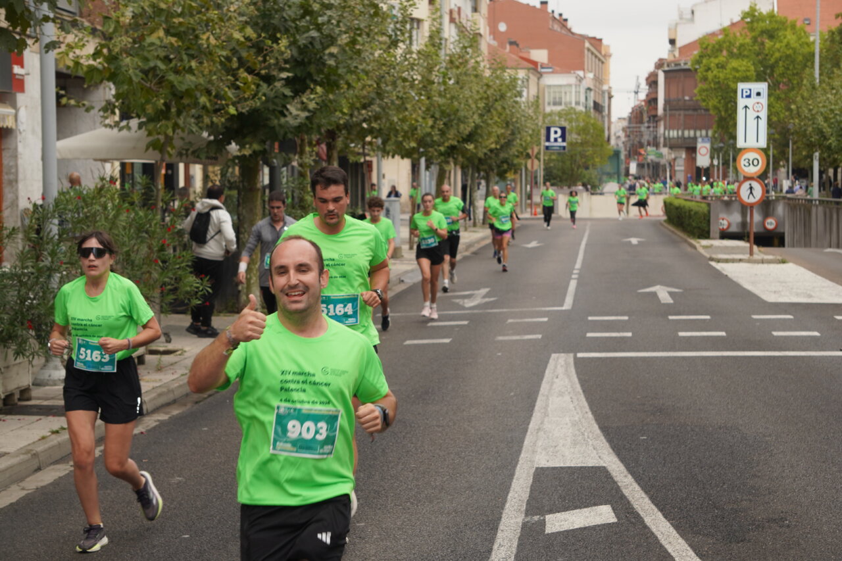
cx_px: 421
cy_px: 280
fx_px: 1929
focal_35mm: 82
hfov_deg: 24.6
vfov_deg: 16.5
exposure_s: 1/160
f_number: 6.3
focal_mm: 55
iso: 100
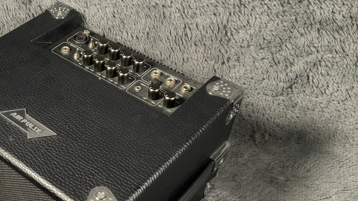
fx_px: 465
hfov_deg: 40.7
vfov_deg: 24.1
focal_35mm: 49
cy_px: 157
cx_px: 81
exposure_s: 1/52
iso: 64
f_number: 1.8
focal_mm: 3
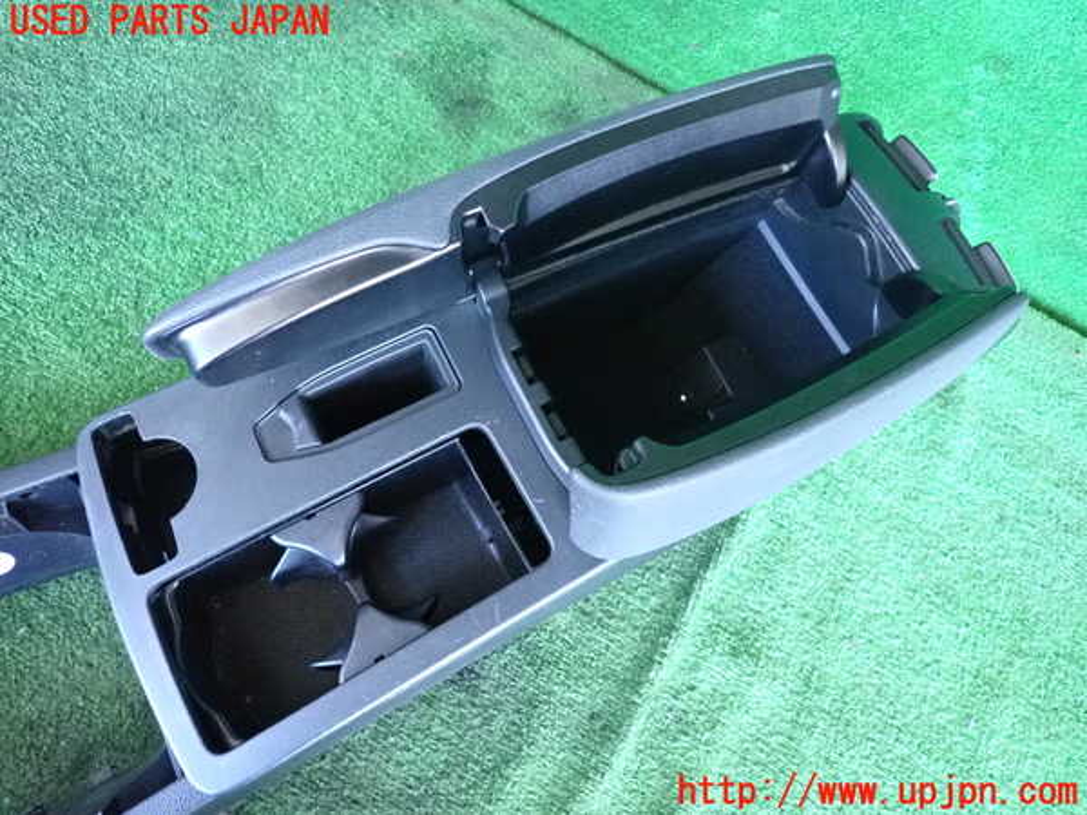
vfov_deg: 54.9
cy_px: 408
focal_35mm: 25
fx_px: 785
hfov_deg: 69.4
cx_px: 544
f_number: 2
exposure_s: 1/125
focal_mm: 4.5
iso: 2000
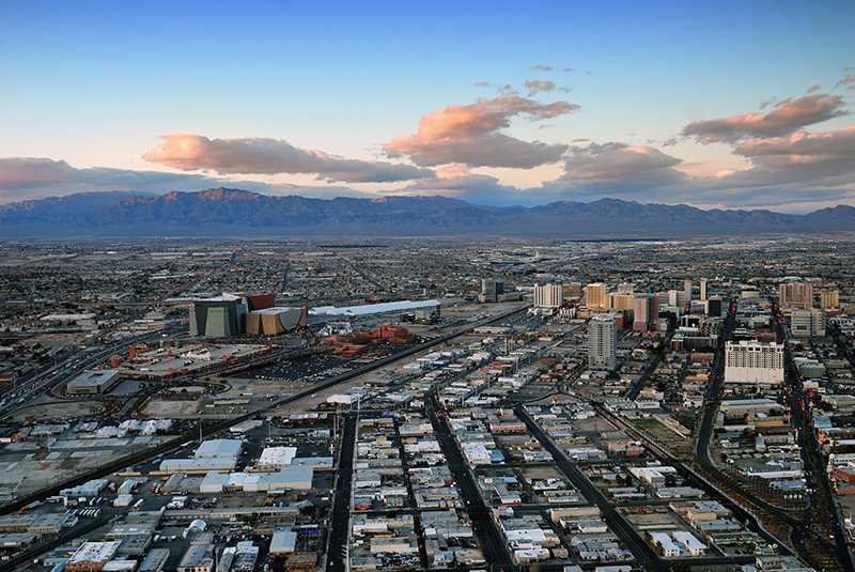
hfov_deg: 53.1
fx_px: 856
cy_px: 286
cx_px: 428
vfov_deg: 36.9
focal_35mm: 36
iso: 100
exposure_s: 1/20
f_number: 5
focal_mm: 24
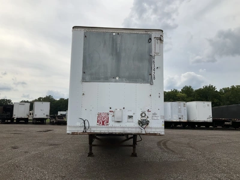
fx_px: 201
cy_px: 90
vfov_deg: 48.2
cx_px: 120
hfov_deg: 61.7
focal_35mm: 29
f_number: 1.8
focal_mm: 3
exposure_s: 1/3125
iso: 25
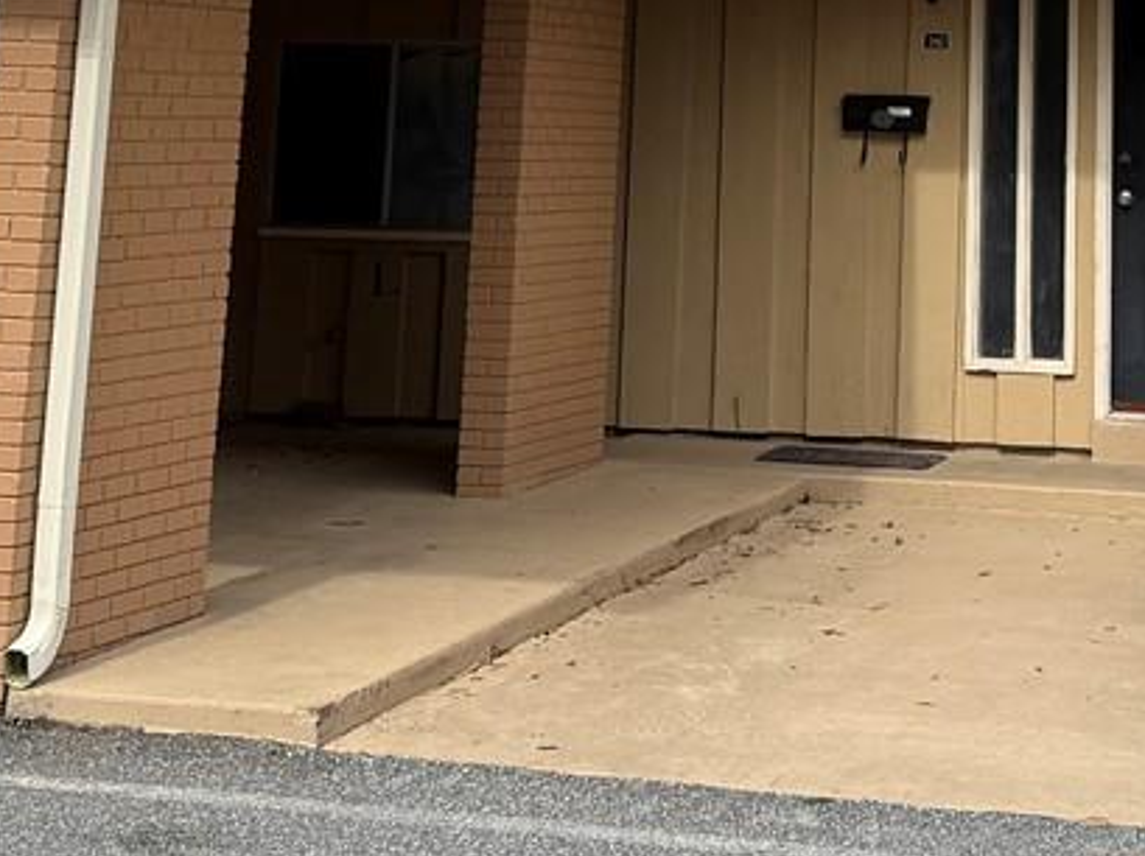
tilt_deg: +8.6
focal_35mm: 94
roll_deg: -1.8
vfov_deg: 14.7
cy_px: -408
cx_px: 862
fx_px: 3107
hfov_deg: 20.7
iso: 80
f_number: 1.78
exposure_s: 1/3247
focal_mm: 6.76
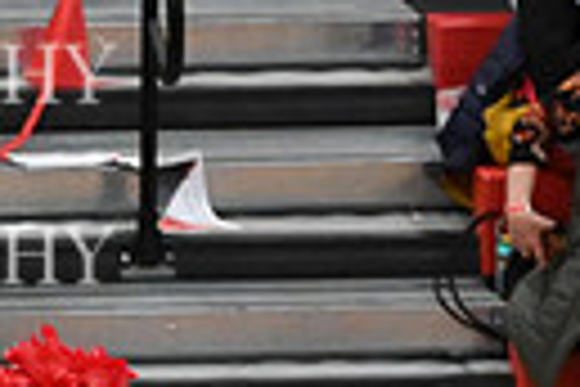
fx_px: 11954
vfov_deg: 1.8
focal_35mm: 742
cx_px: -535
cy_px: 709
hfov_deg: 2.8
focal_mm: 110
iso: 6400
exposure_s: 1/400
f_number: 4
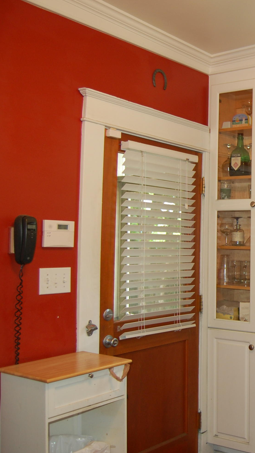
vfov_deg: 47.4
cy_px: 225
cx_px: 302
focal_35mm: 43
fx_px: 517
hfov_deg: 25.1
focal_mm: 18
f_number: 3.5
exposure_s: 1/60
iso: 400
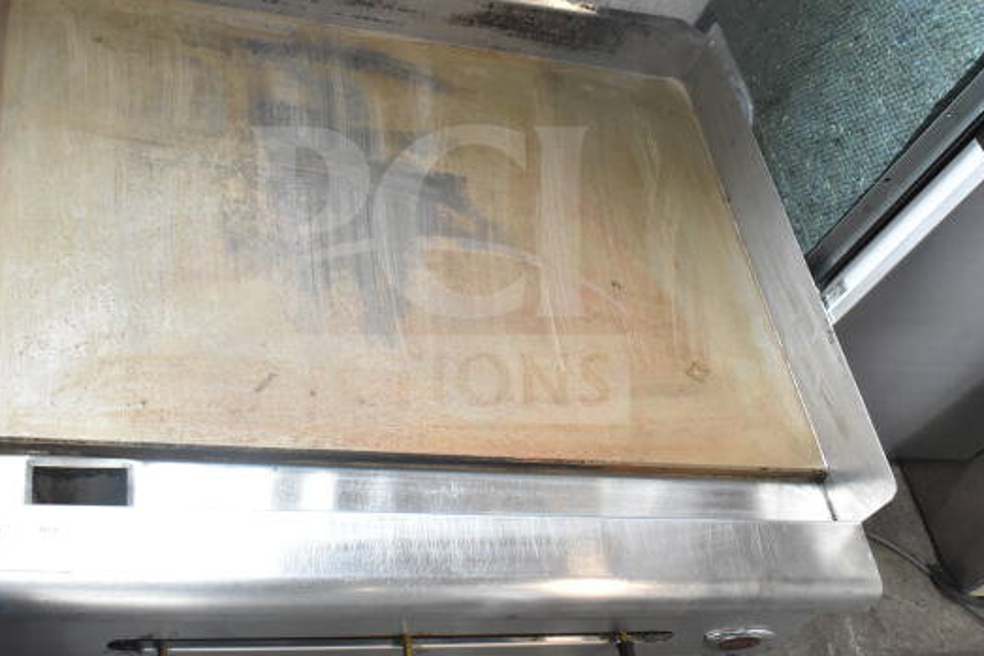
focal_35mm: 42
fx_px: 1148
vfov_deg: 31.9
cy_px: 275
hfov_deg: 46.2
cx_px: 418
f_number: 7.1
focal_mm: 24
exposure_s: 1/200
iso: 1600
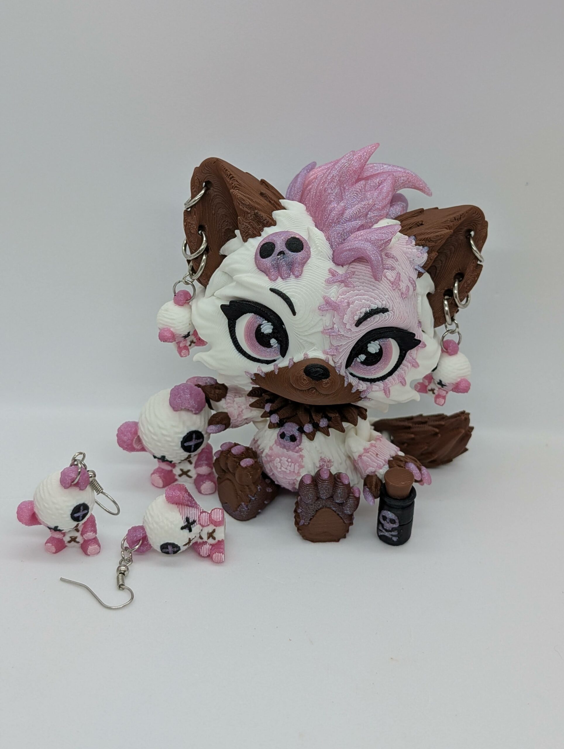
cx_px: 282
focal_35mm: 49
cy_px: 374
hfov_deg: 29.8
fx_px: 1062
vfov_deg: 38.9
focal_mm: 6.9
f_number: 1.68
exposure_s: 1/120
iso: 44
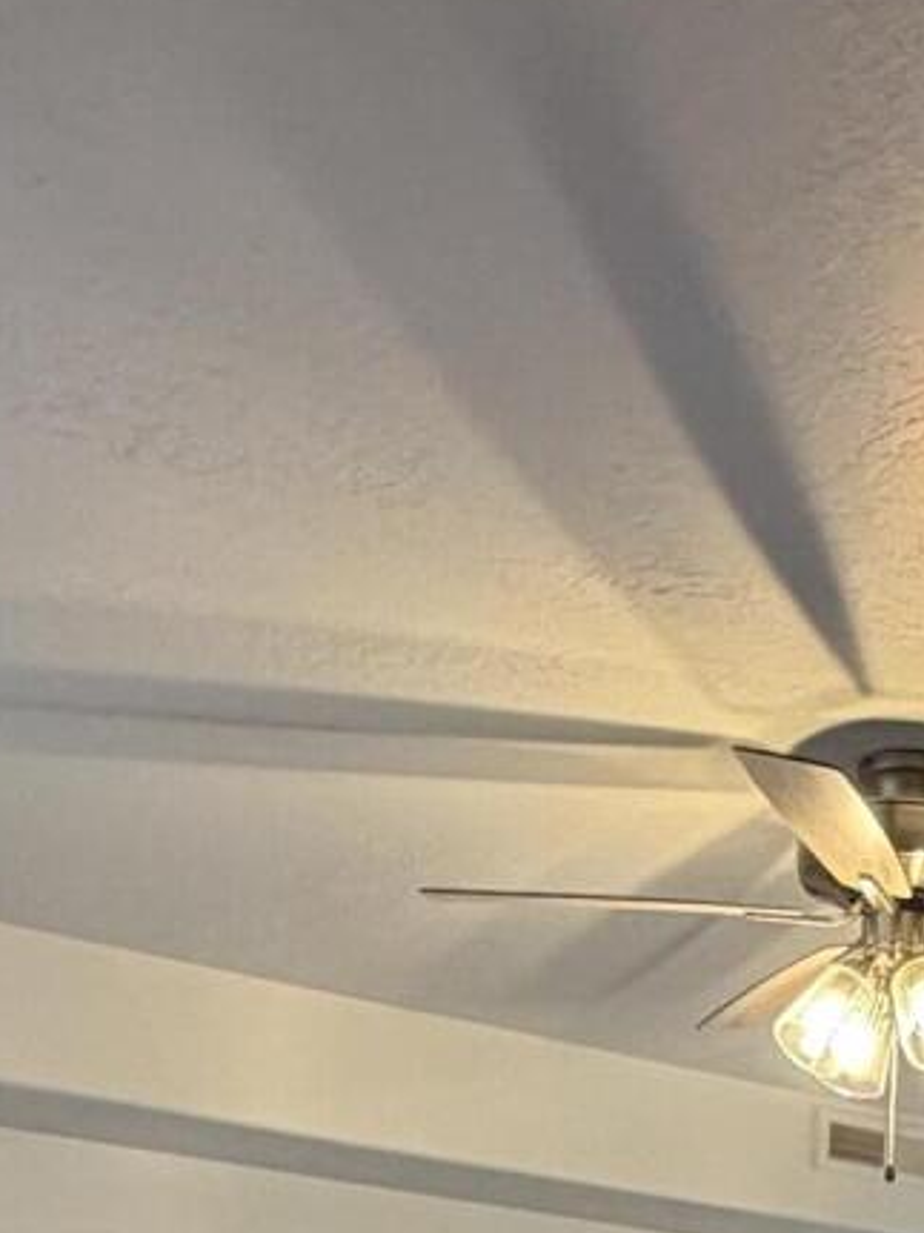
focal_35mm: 65
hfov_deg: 22.0
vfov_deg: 23.3
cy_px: 1905
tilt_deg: -7.0
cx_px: 832
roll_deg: -1.8
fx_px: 2315
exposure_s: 1/60
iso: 250
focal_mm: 2.22
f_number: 2.2
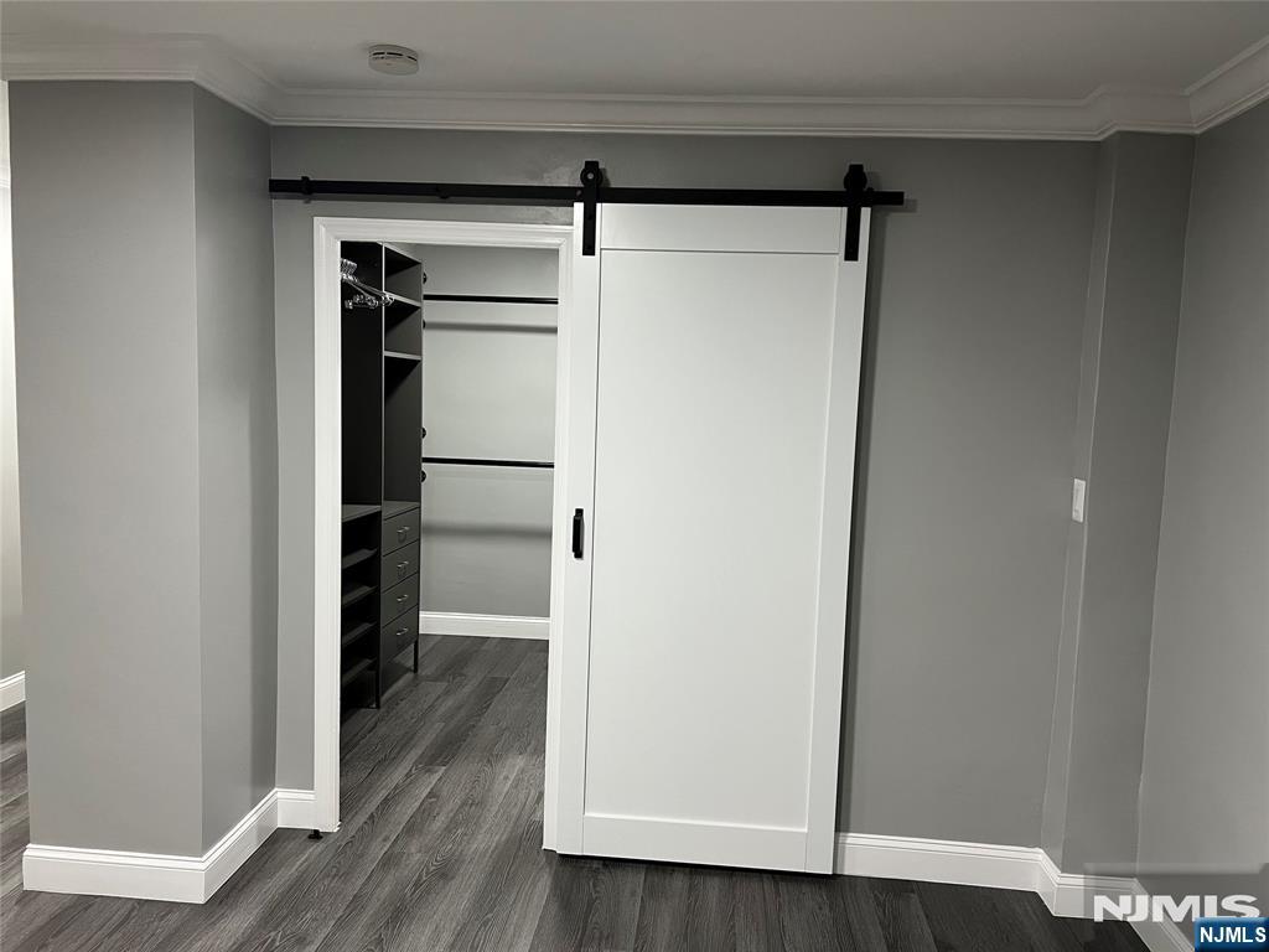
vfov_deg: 53.1
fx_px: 953
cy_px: 476
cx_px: 634
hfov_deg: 67.3
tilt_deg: -6.5
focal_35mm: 26
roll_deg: -2.1
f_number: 1.5
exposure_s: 1/60
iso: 200
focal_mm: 5.7
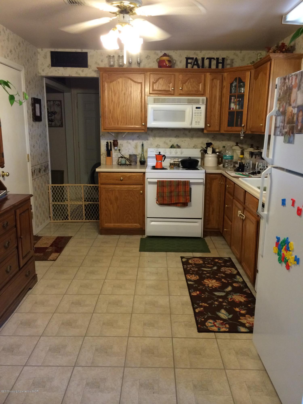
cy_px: 202
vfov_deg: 60.0
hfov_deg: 46.8
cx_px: 152
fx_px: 350
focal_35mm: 30
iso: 160
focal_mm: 4.12
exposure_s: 1/30
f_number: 2.2
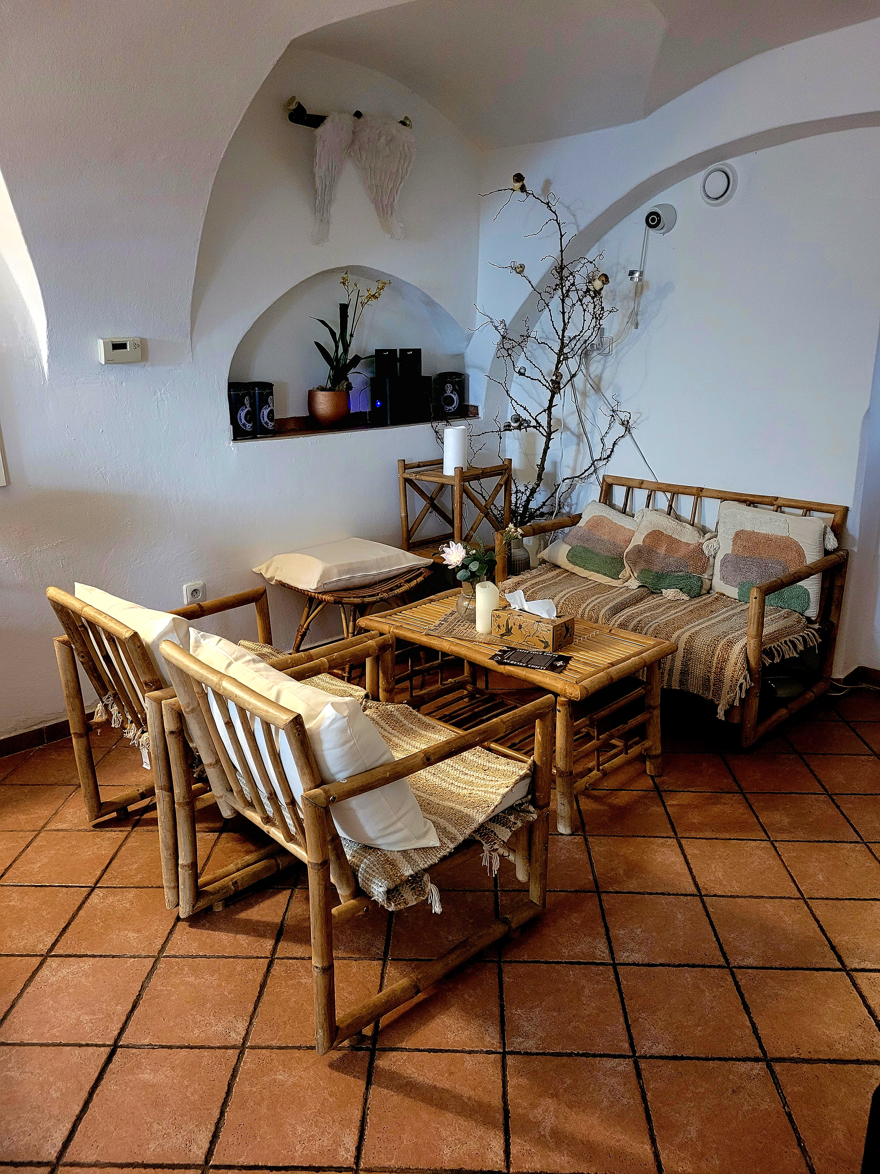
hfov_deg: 53.1
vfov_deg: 67.3
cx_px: 440
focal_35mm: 26
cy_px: 587
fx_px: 881
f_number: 1.8
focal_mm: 5.4
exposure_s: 1/25
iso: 640
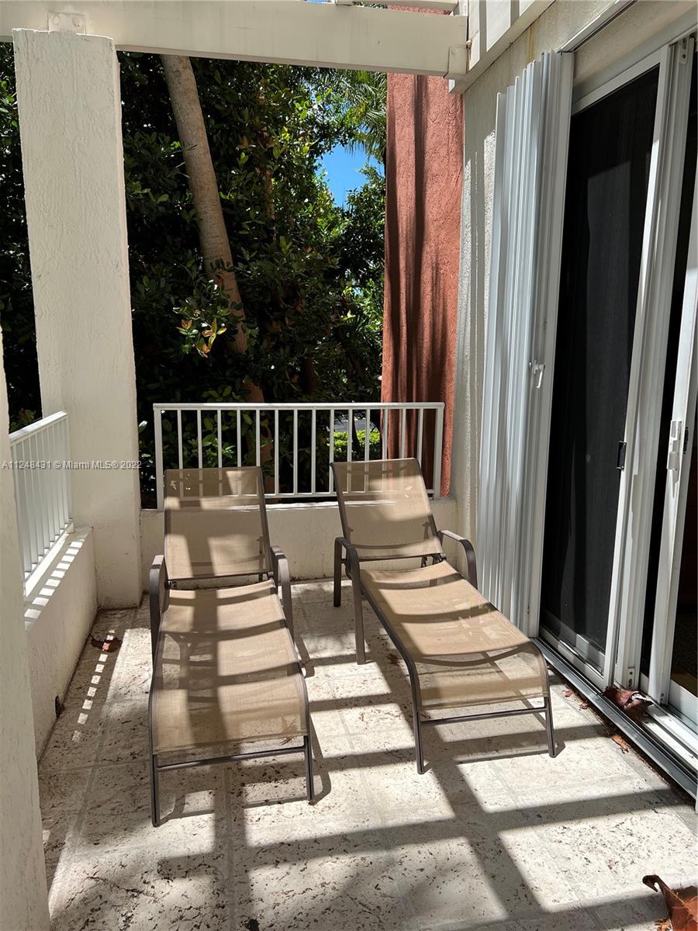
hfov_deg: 53.1
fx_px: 699
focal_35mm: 26
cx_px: 349
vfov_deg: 67.3
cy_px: 466
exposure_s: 1/3460
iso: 50
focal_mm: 5.7
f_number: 1.5
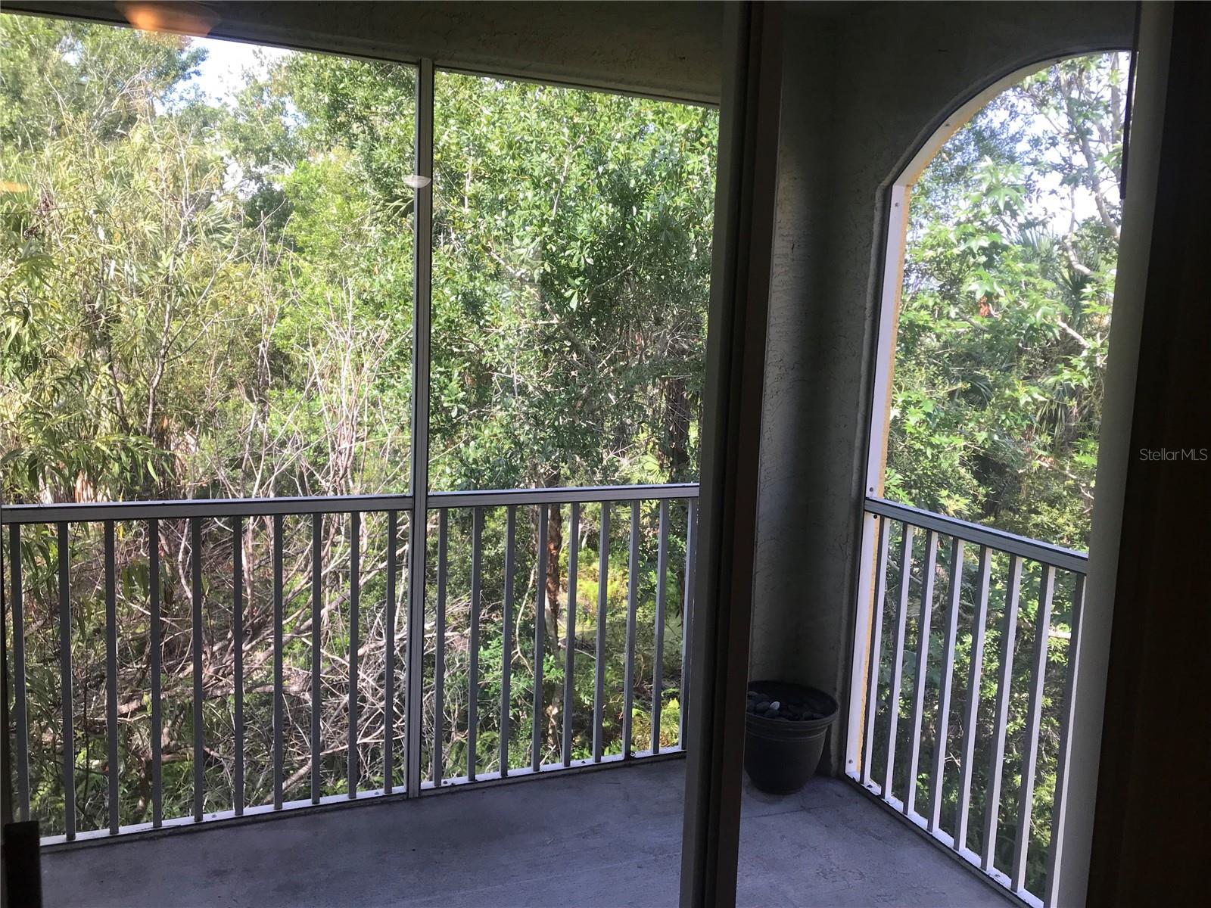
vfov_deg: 49.7
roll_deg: -3.0
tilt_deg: -7.7
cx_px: 606
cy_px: 454
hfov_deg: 63.4
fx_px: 980
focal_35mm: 28
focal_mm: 3.99
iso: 20
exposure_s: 1/201
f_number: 1.8
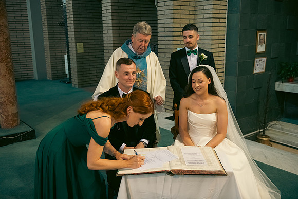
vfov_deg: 37.9
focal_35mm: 35
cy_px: 100
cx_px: 149
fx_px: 290
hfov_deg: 54.4
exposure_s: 1/160
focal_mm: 35
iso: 1000
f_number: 3.5
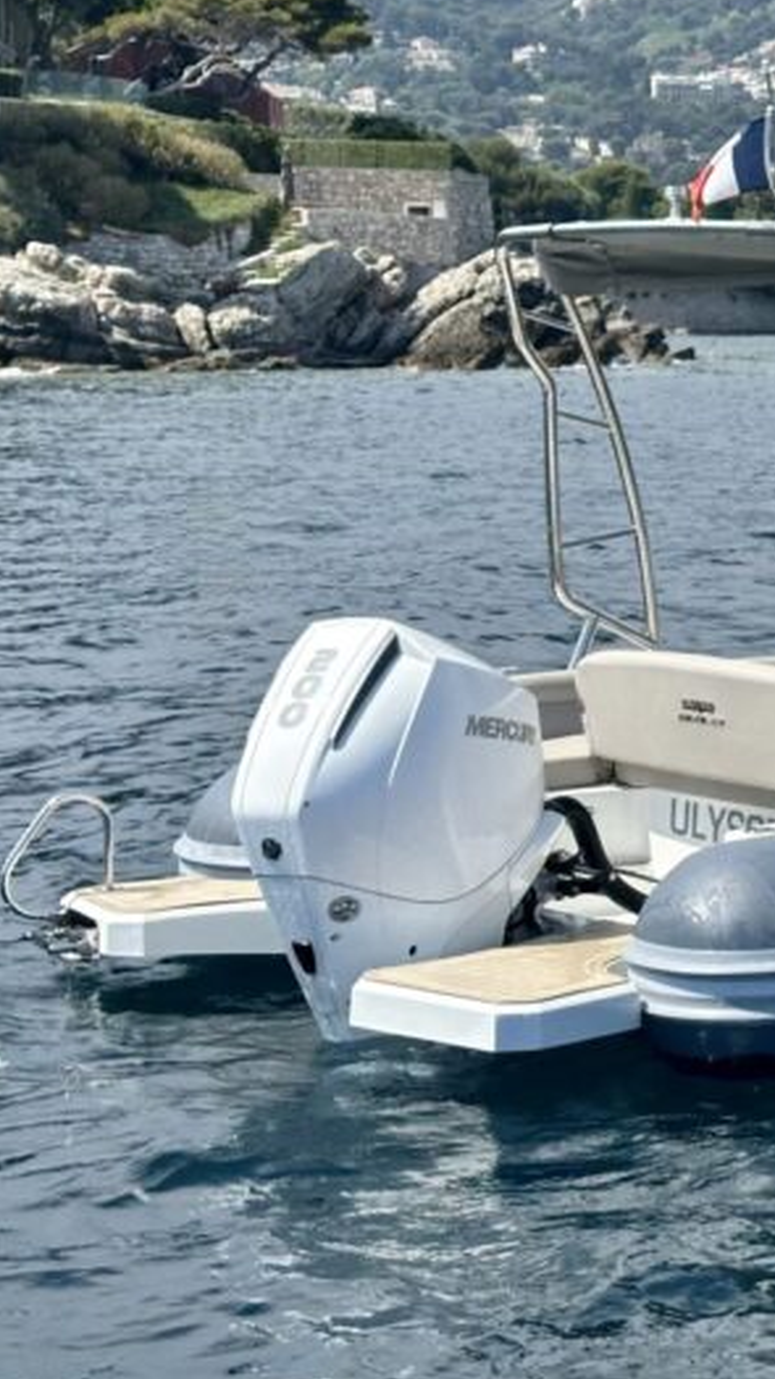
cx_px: 985
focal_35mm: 102
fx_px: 3729
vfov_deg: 20.9
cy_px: 462
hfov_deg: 11.6
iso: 64
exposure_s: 1/3731
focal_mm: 6.86
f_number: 1.78
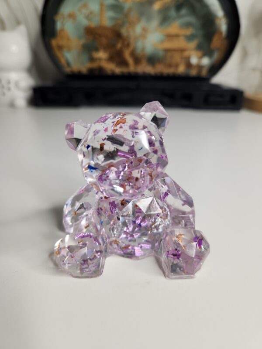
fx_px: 232
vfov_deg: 73.9
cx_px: 131
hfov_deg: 58.9
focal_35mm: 23
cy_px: 174
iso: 32
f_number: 1.8
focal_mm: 5.4
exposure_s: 1/100
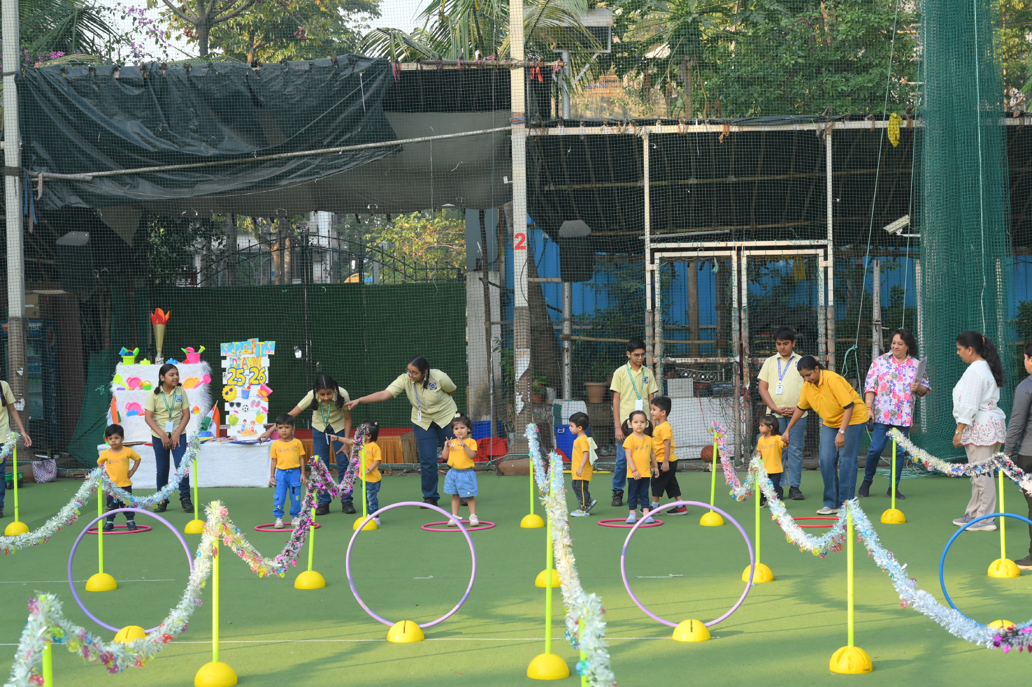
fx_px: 1547
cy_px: 344
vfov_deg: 25.0
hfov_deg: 36.9
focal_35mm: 54
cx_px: 516
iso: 1000
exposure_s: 1/800
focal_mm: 54
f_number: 5.6
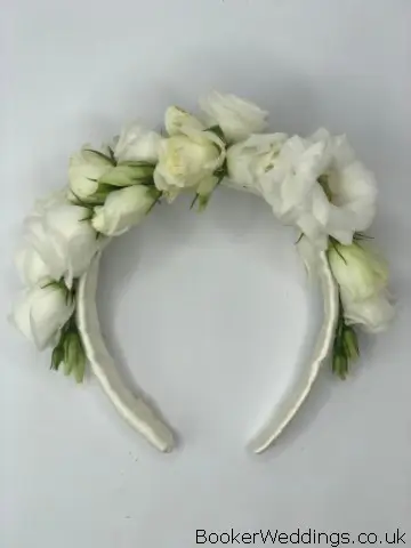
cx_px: 206
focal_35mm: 52
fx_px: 823
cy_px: 274
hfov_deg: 28.0
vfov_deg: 36.8
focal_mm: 6
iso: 16
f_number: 2.4
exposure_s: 1/296
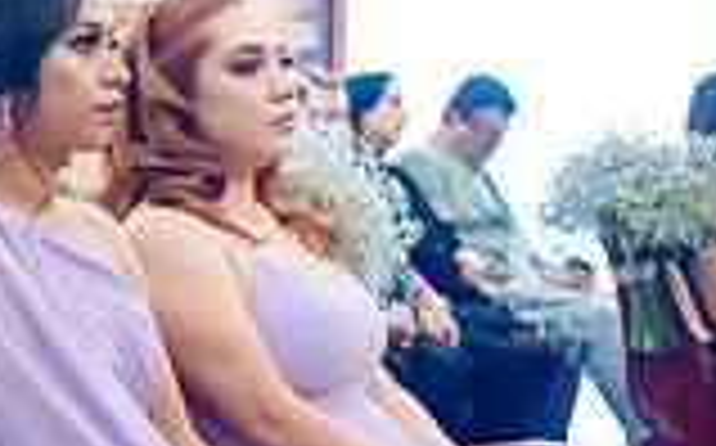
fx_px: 2534
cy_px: 209
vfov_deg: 10.1
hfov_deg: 15.3
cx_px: -239
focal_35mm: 130
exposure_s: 1/80
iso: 1250
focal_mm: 35
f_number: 3.2
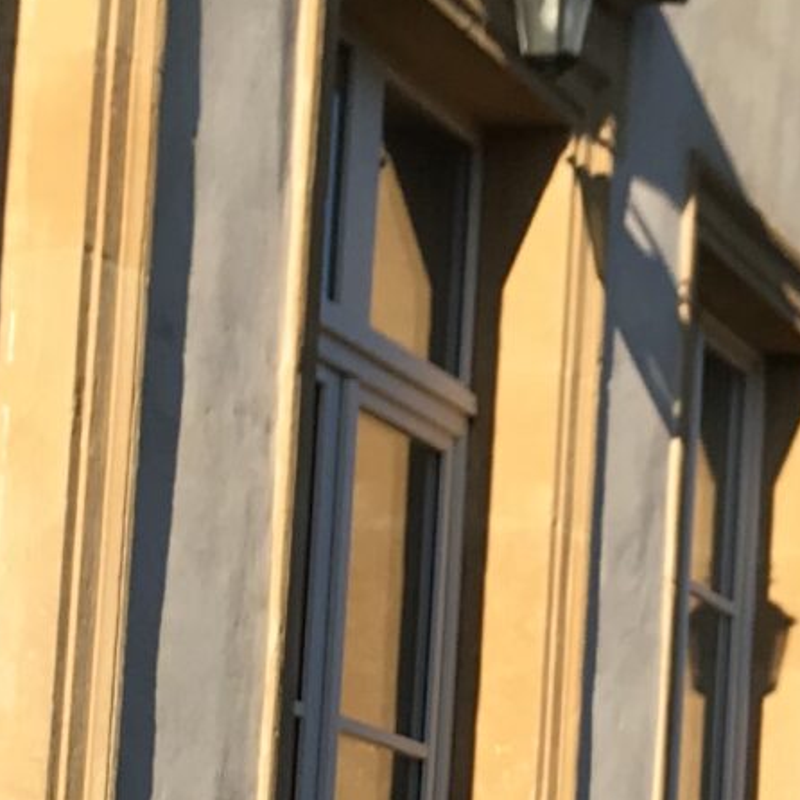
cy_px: 848
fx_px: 3713
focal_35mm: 142
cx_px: 847
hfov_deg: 12.1
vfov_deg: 12.1
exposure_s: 1/1953
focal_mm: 3.99
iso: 20
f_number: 1.8
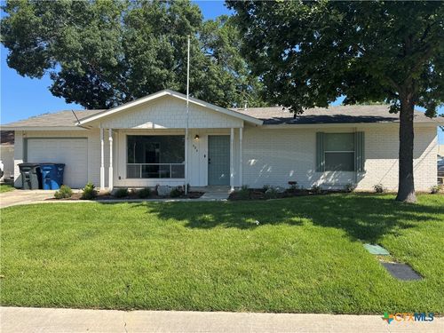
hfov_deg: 71.6
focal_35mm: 24
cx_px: 222
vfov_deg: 56.8
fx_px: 308
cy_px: 166
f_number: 1.78
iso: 80
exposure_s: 1/2252
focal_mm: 6.76
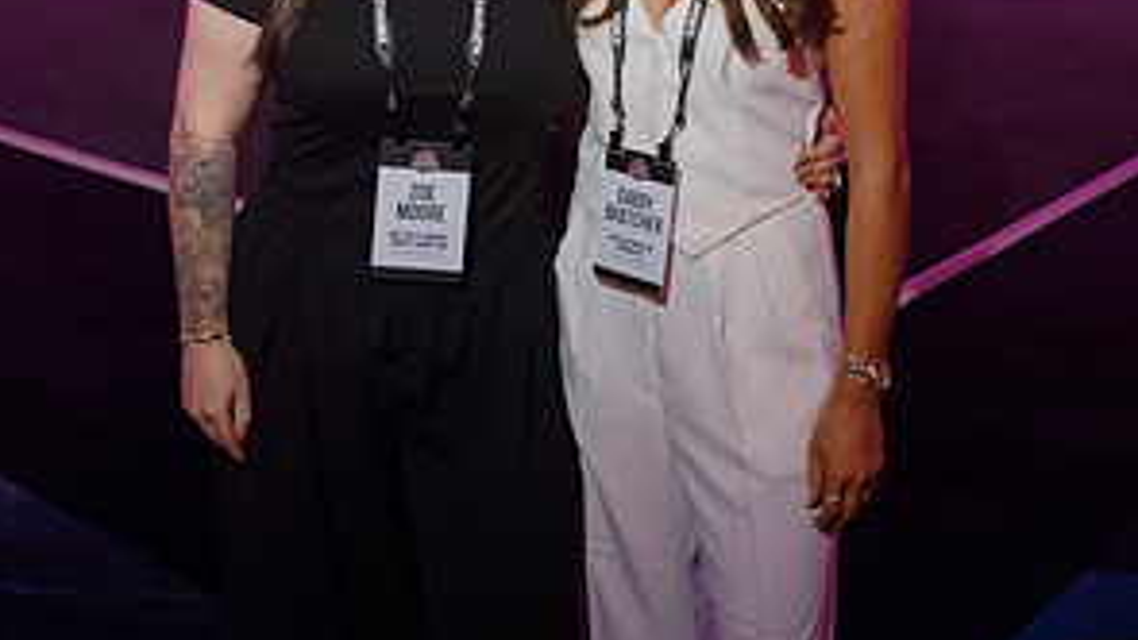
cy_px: 12
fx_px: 1690
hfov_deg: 37.2
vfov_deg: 20.8
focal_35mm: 56
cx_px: 563
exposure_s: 1/160
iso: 1250
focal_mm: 35
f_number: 4
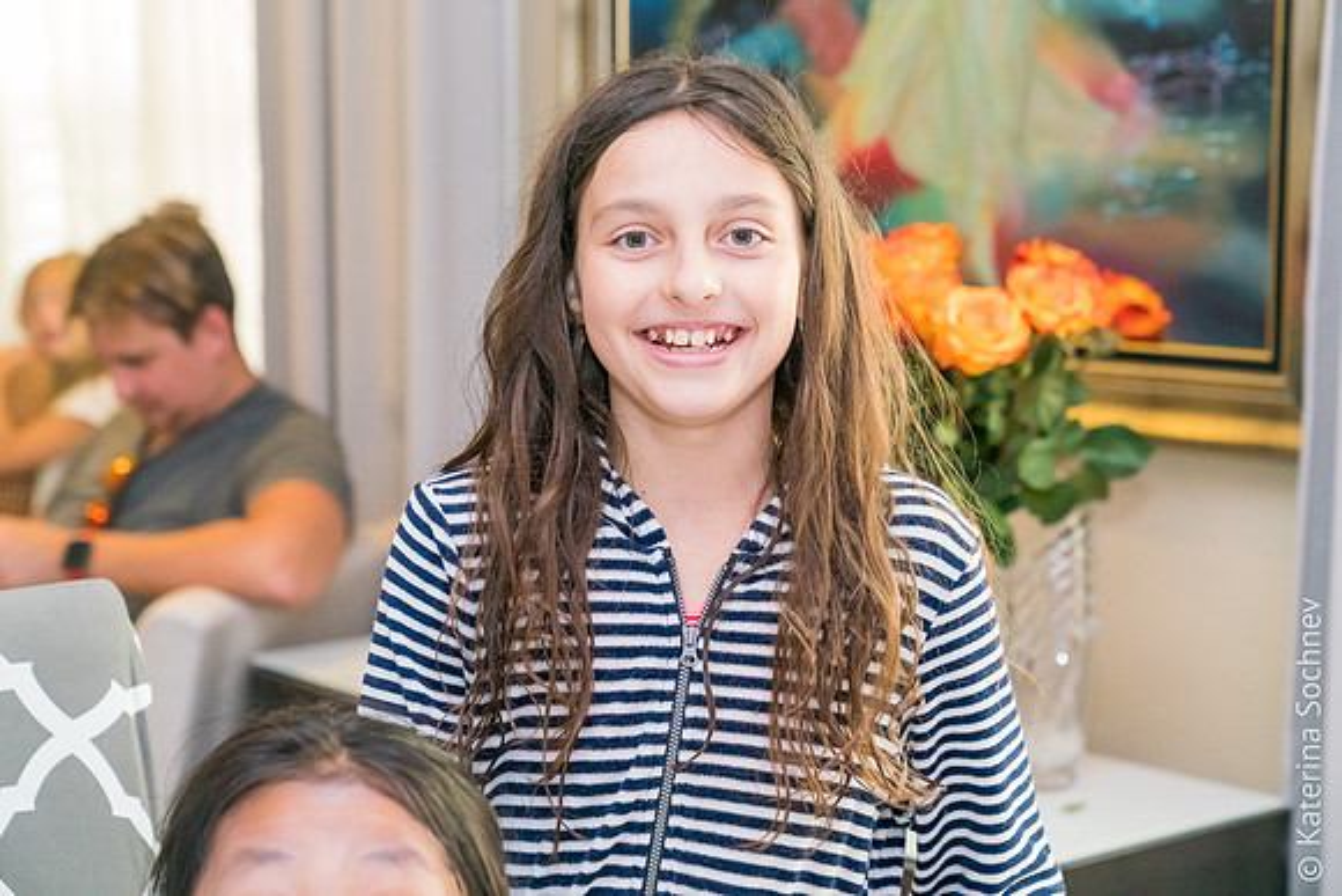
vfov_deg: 19.5
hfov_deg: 28.8
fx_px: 2610
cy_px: 448
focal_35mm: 70
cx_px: 671
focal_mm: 70
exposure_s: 1/250
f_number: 4.5
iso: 12800
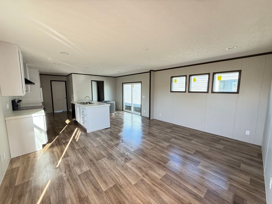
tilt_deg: -6.0
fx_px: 110
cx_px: 136
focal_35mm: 14
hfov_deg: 102.1
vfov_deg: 85.7
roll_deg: +0.0
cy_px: 102
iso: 200
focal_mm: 2.22
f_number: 2.2
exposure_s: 1/99
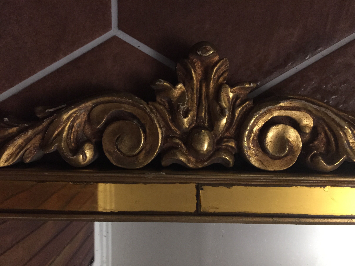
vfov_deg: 48.2
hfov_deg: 61.7
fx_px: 297
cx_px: 178
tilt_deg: -86.4
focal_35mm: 29
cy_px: 133
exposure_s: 1/17
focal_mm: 4.15
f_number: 2.2
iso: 250
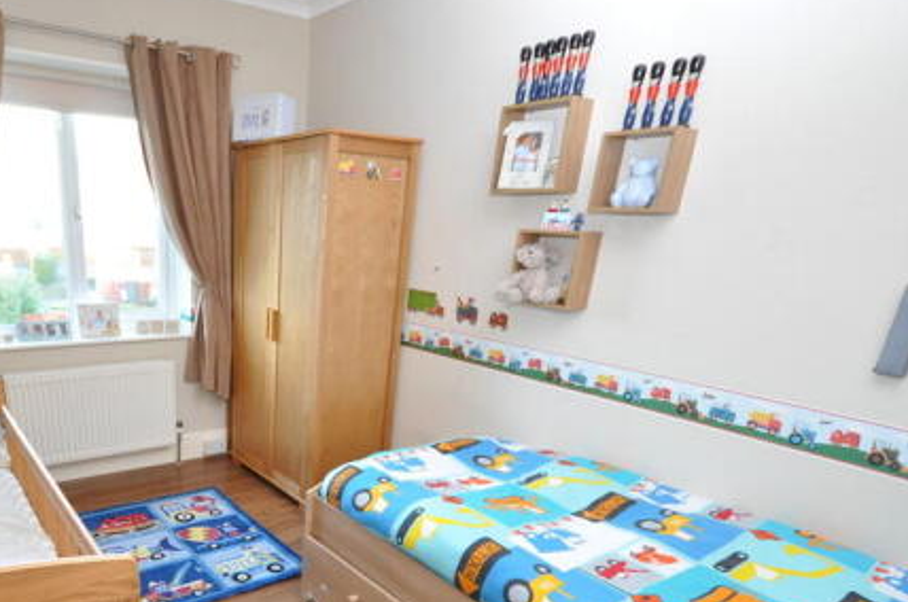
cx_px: 282
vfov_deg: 52.7
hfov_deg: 73.2
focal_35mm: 23
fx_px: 579
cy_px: 447
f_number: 4
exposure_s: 1/40
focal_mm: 10
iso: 800
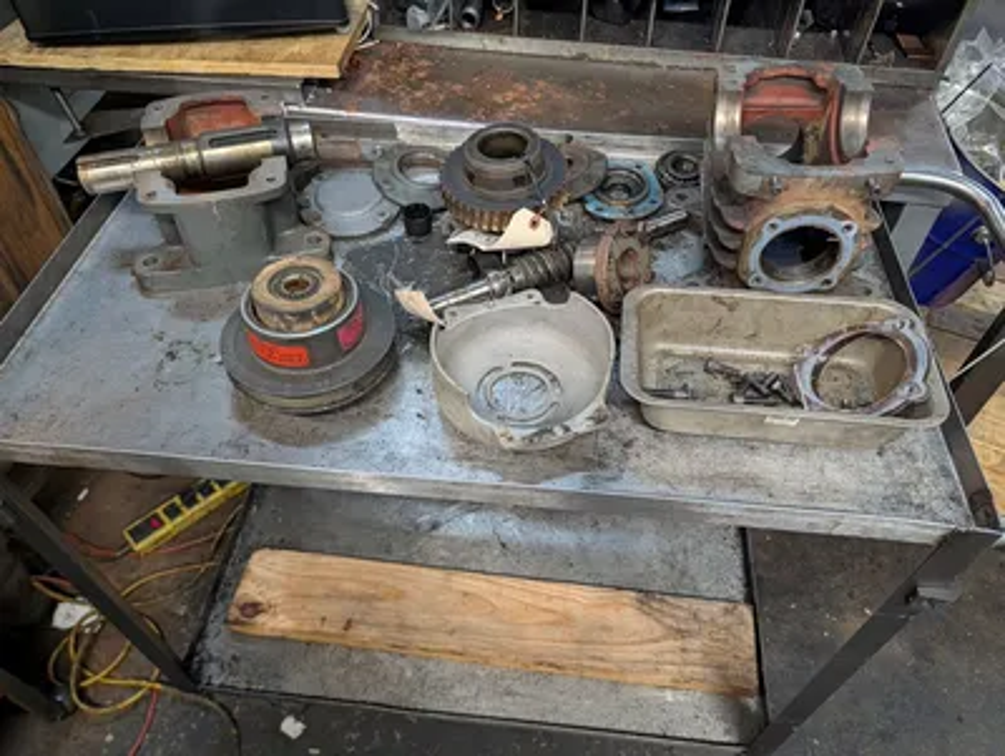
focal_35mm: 24
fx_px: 698
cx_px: 502
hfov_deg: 71.5
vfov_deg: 56.9
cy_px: 378
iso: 578
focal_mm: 6.9
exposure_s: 1/120
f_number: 1.68
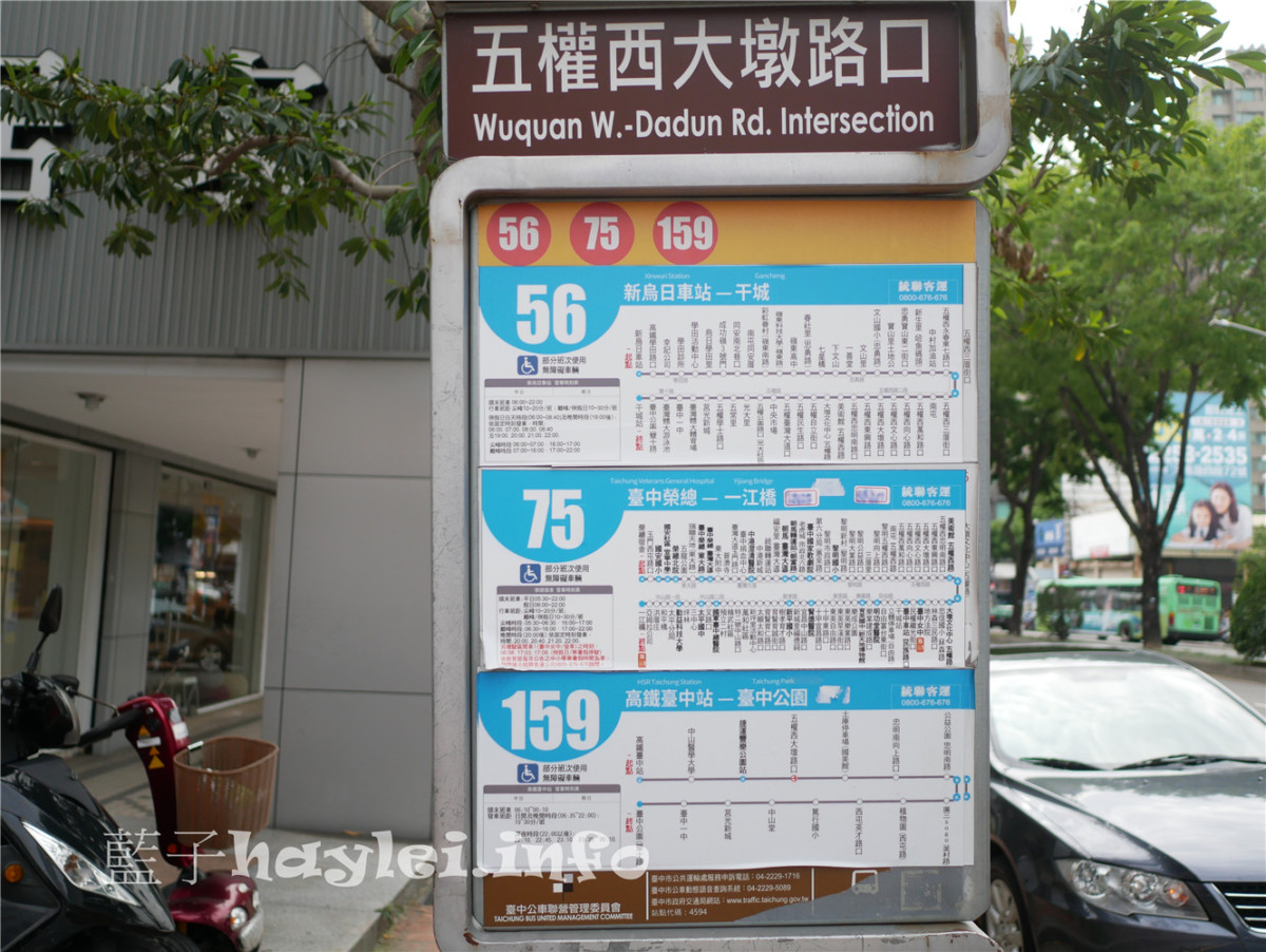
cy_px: 476
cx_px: 633
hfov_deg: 59.9
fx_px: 1098
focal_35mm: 30
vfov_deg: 46.9
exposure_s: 1/1300
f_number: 1.7
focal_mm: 15
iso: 200
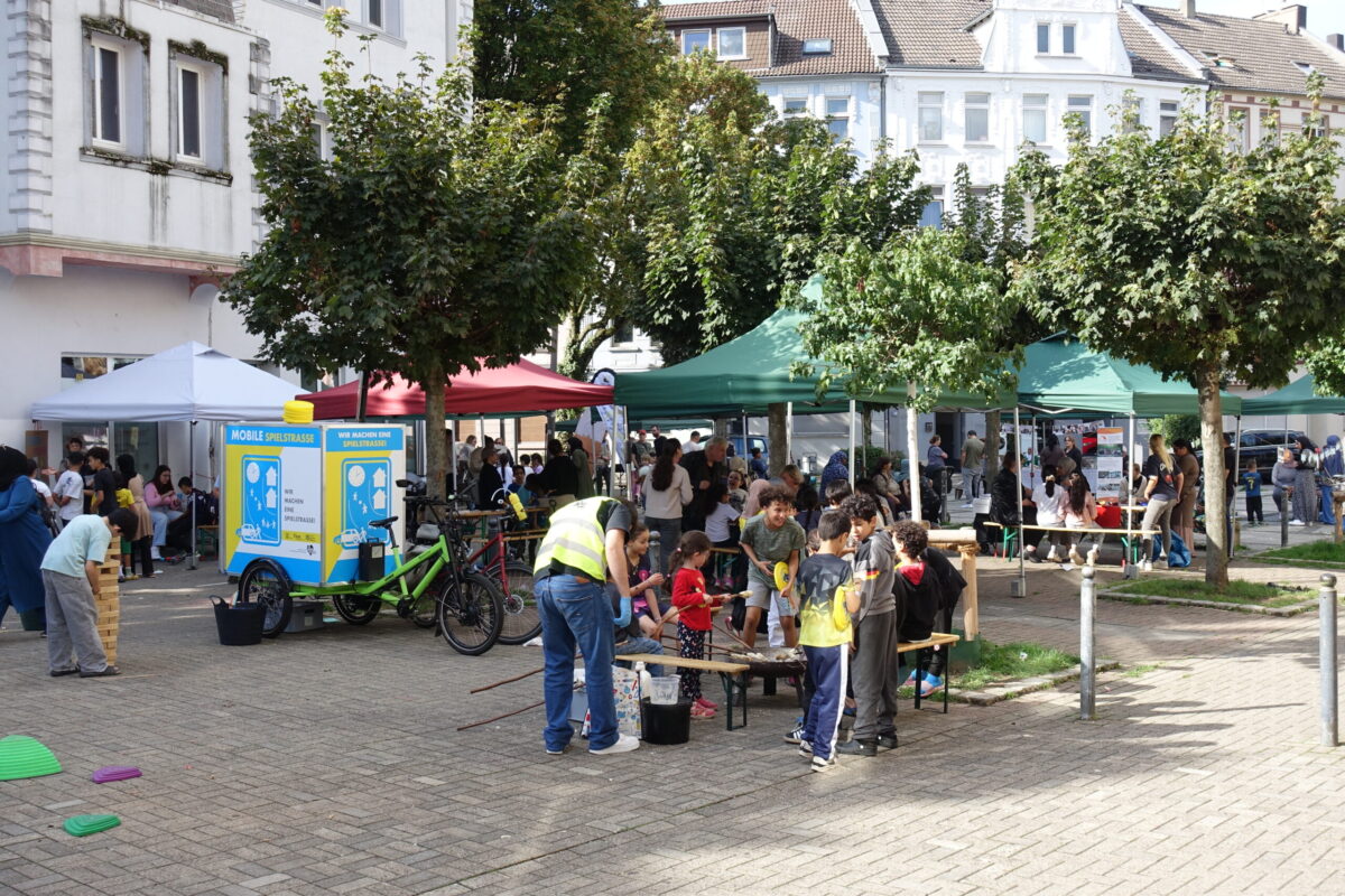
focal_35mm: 41
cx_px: 672
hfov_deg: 47.4
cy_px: 448
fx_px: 1532
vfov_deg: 32.6
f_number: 4
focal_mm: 14.9
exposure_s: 1/500
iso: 200
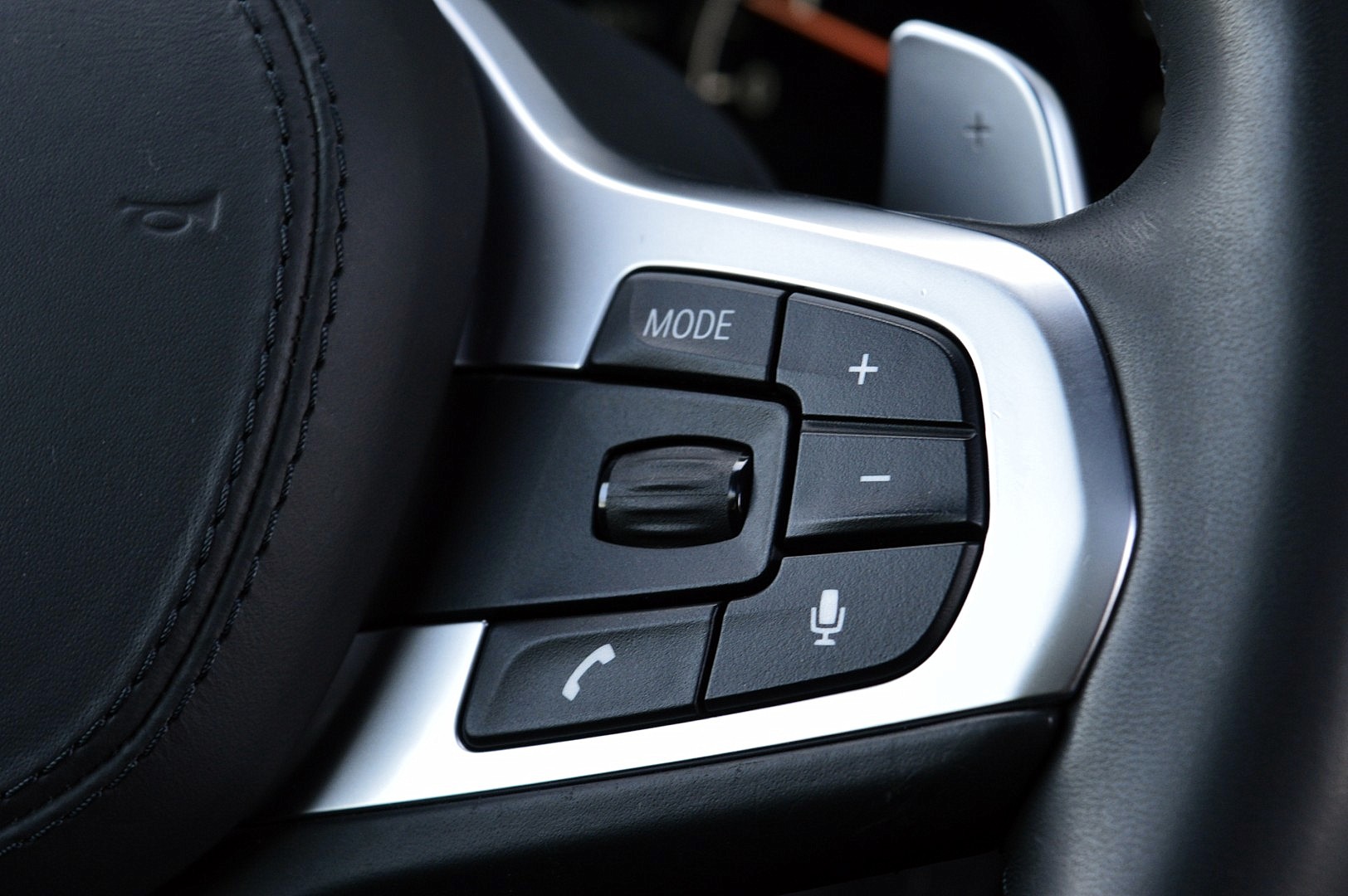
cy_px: 448
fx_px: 3087
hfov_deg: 24.6
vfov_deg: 16.5
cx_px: 674
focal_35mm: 82
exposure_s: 1/60
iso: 800
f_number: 8
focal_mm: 55
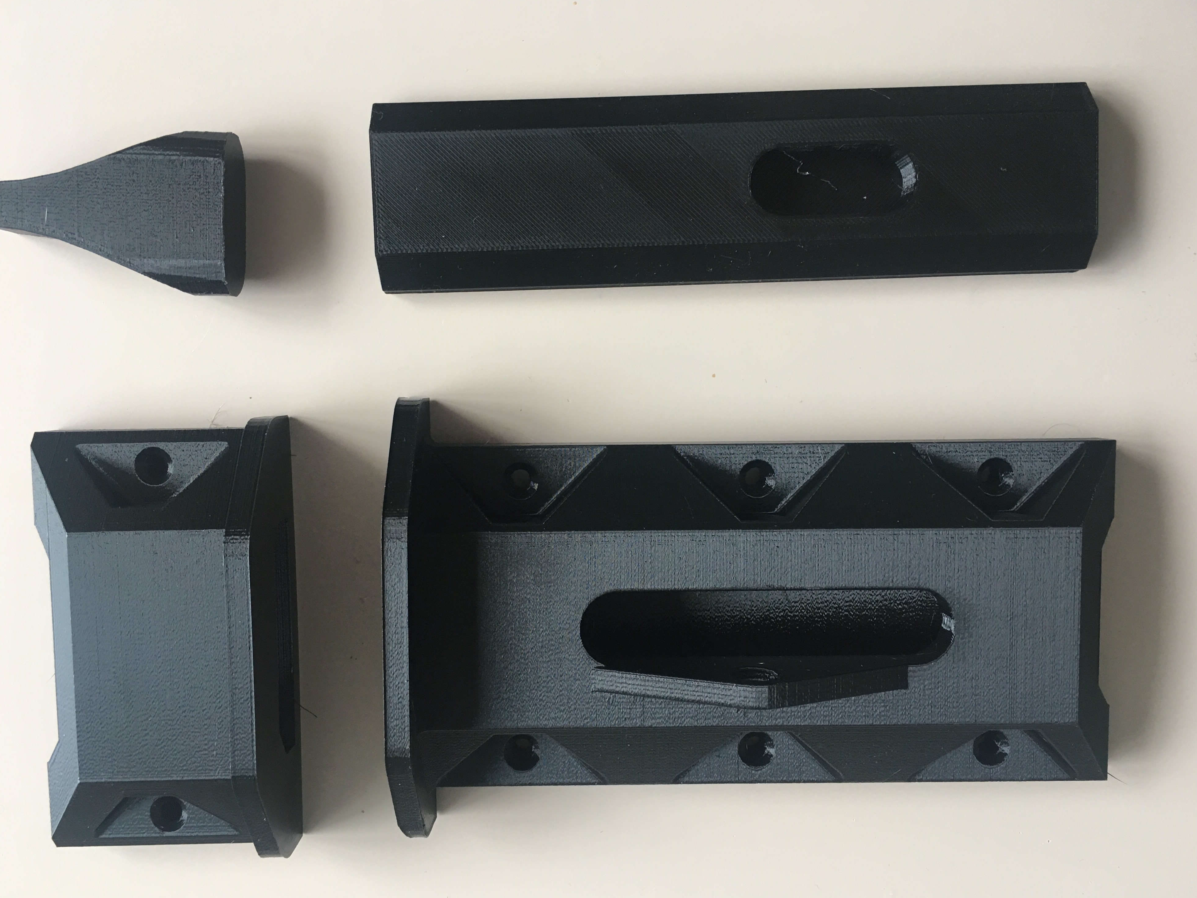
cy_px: 451
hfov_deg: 60.0
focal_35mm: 30
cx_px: 591
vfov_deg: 46.8
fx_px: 1037
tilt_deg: -86.6
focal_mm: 4.15
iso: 125
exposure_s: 1/33
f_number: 2.2
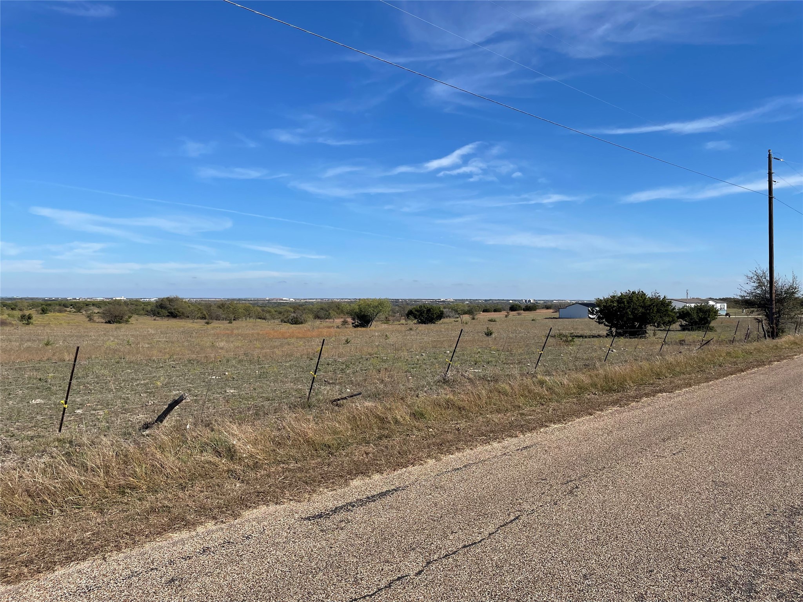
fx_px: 603
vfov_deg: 53.1
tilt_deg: +0.0
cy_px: 301
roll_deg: +0.1
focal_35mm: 26
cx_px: 402
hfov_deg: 67.3
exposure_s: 1/4464
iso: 32
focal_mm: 4.2
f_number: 1.6
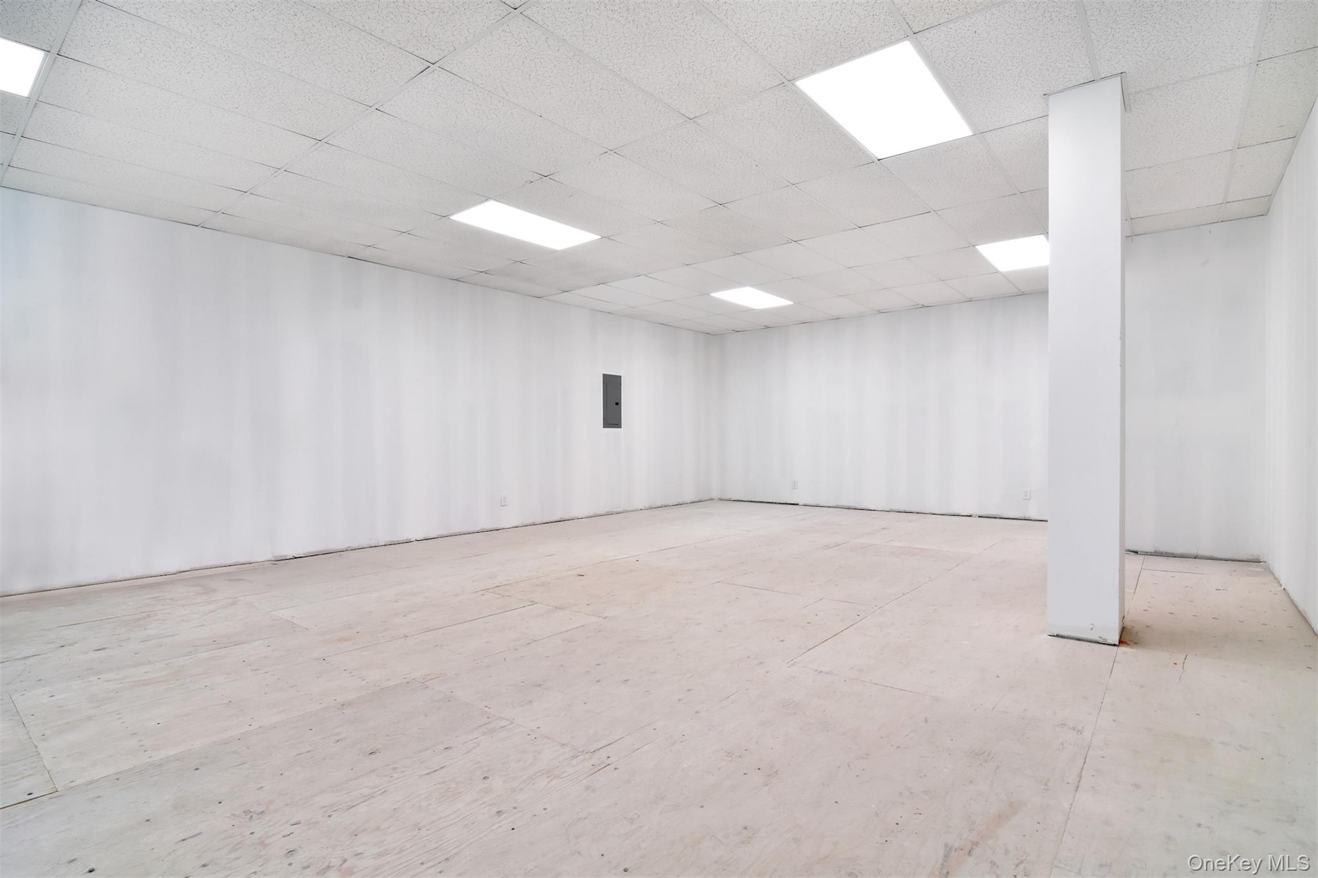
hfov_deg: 95.0
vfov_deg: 72.0
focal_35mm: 16
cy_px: 439
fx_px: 604
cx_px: 659
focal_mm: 11
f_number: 8
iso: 640
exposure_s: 1/25
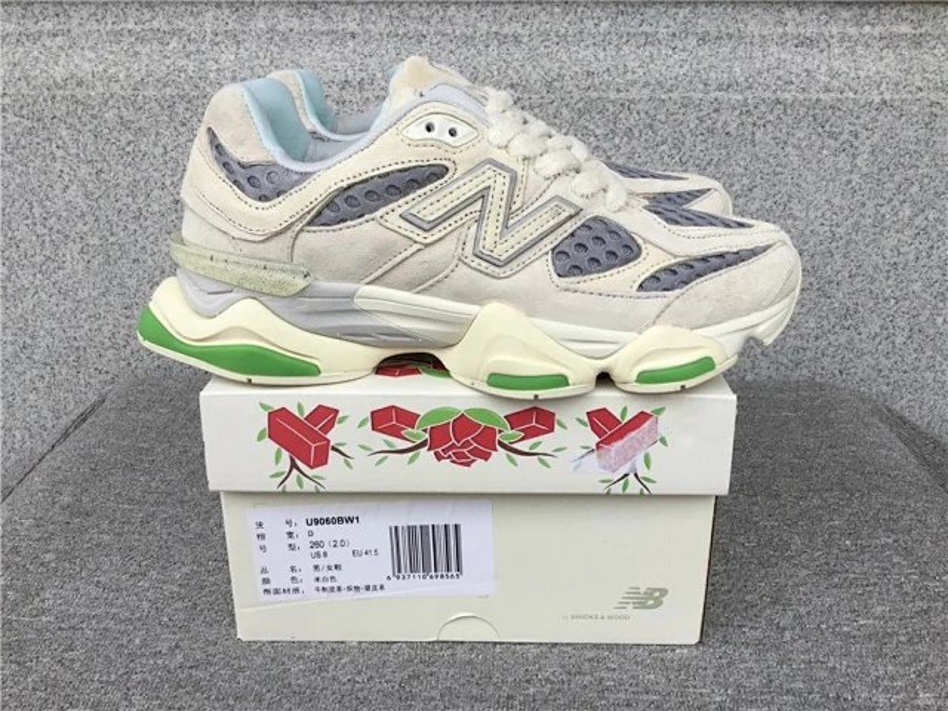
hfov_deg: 58.4
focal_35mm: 31
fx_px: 849
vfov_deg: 45.4
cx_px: 474
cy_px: 356
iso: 25
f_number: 2.4
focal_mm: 3.3
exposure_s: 1/264
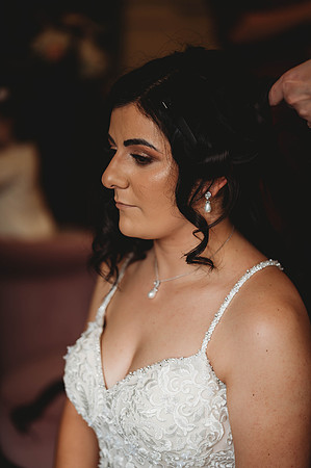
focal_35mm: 85
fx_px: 1104
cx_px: 156
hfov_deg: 16.0
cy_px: 234
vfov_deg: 23.9
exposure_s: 1/160
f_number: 1.8
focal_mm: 85
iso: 320
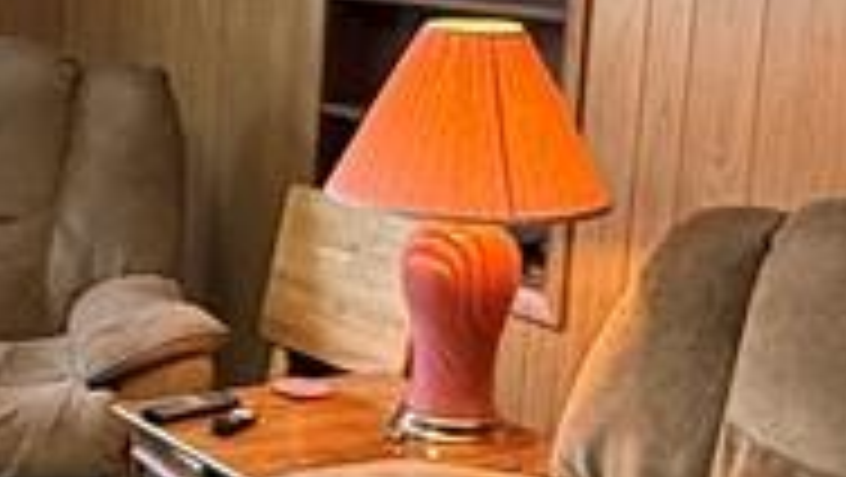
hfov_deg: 24.1
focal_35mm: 83
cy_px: 135
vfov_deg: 14.5
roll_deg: -1.6
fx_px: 1863
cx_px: -54
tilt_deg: -8.2
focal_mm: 2.22
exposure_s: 1/60
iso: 320
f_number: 2.2
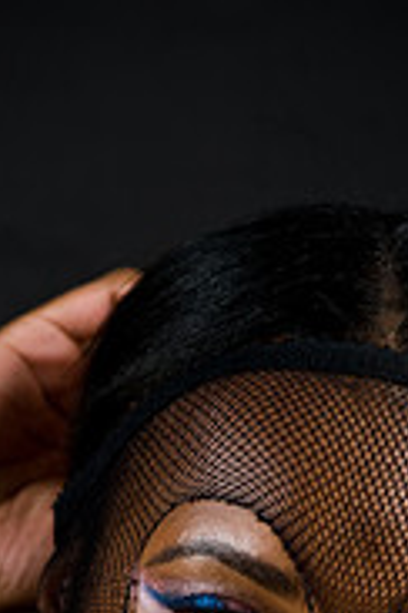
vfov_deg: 4.2
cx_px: 189
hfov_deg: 2.8
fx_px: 8363
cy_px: 700
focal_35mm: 492
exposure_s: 1/125
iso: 200
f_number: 5.6
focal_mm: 200
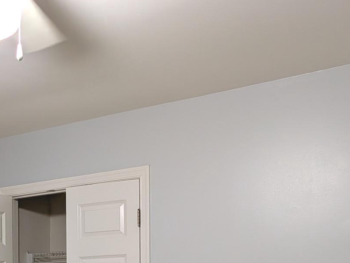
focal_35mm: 61
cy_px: 314
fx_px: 617
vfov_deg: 22.2
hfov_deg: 28.9
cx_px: -27
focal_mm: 6.9
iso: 199
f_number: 1.68
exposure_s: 1/120
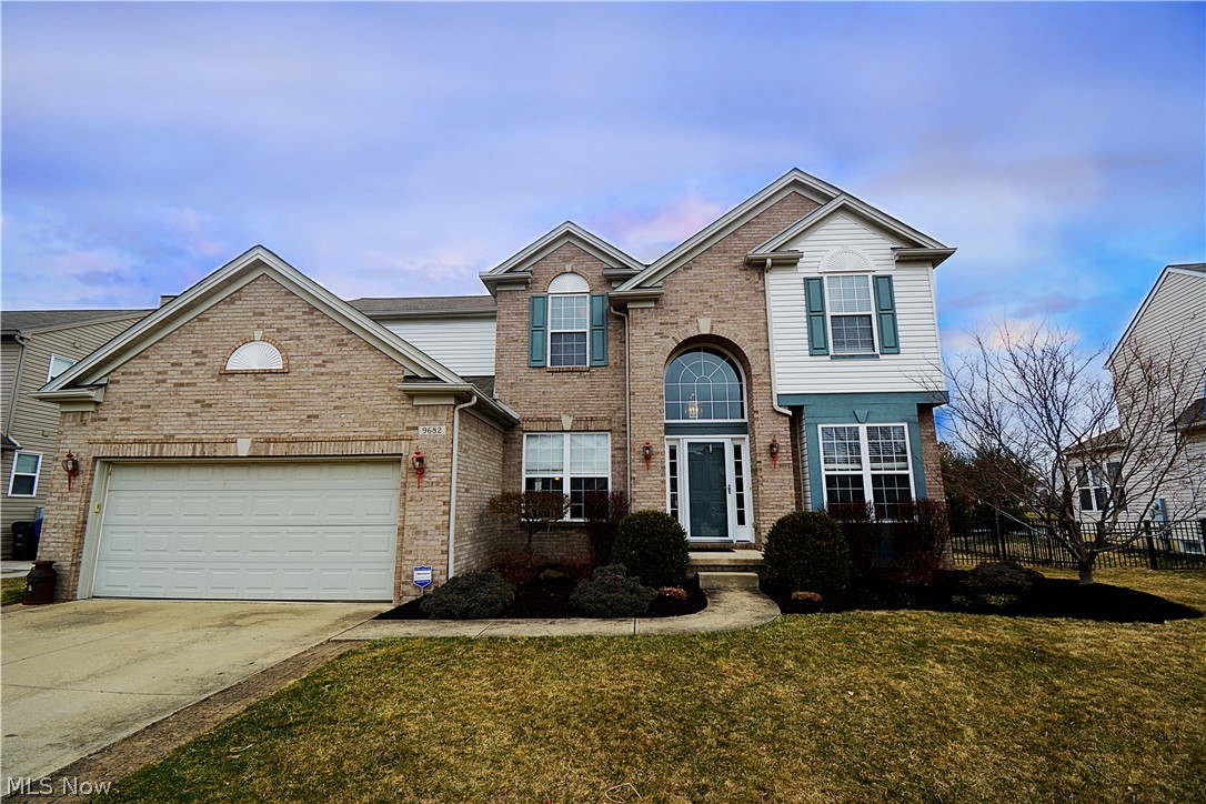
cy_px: 402
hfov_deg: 100.4
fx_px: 502
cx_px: 603
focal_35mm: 15
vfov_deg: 77.3
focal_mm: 10
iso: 100
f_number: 6.3
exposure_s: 1/200
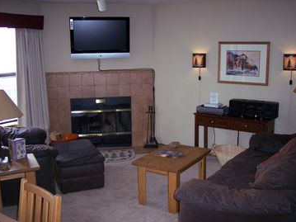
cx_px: 149
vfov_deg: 35.9
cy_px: 112
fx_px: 342
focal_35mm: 40
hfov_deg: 46.8
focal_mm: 8
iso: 100
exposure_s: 1/60
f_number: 2.8
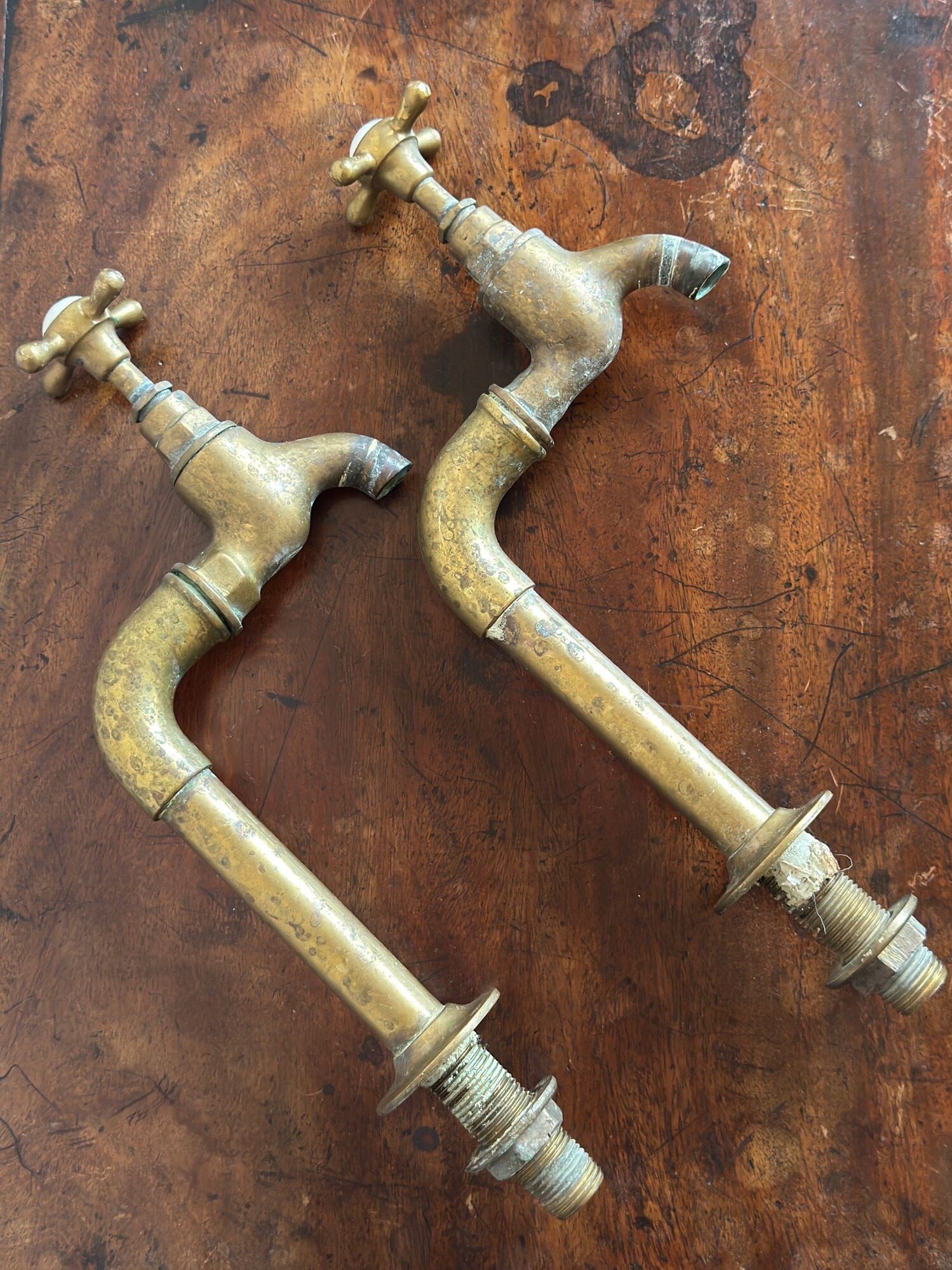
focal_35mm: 46
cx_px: 476
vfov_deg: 41.2
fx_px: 1687
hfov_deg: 31.5
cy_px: 635
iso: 400
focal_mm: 6.76
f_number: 1.78
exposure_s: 1/56
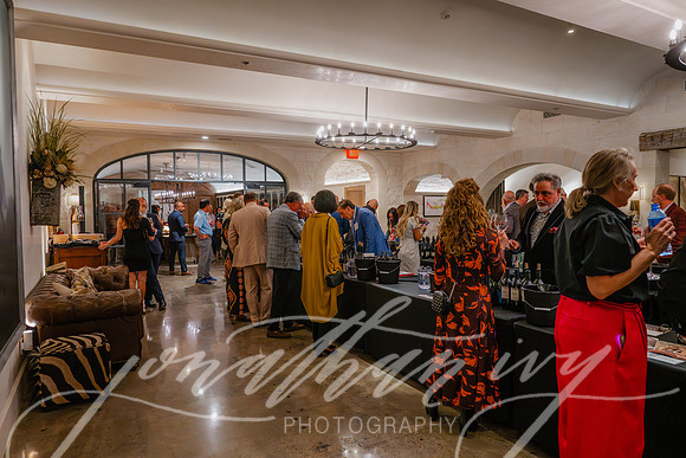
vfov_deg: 53.2
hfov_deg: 73.7
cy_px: 229
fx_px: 457
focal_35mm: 24
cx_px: 343
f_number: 3.5
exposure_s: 1/125
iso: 4000
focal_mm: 24
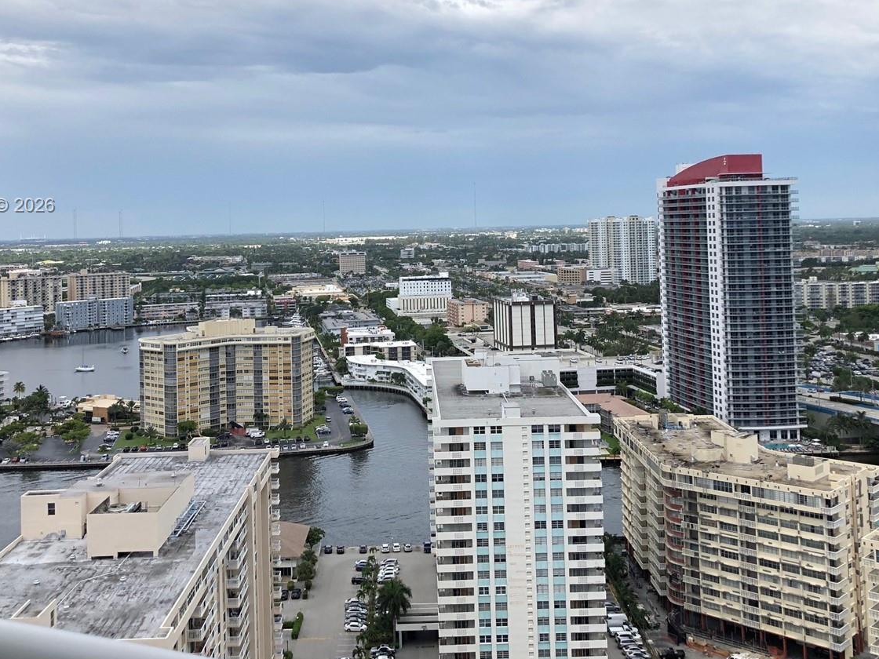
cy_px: 206
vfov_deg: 35.5
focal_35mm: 40
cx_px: 438
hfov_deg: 46.8
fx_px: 1016
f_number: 1.8
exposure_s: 1/2558
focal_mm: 3.99
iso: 20
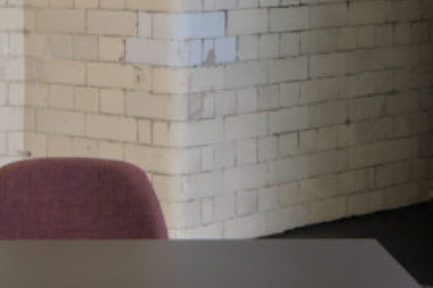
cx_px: 51
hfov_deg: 14.2
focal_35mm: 143
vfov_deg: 9.3
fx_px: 1719
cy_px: -141
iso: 200
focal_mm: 19
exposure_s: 1/2.5
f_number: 11
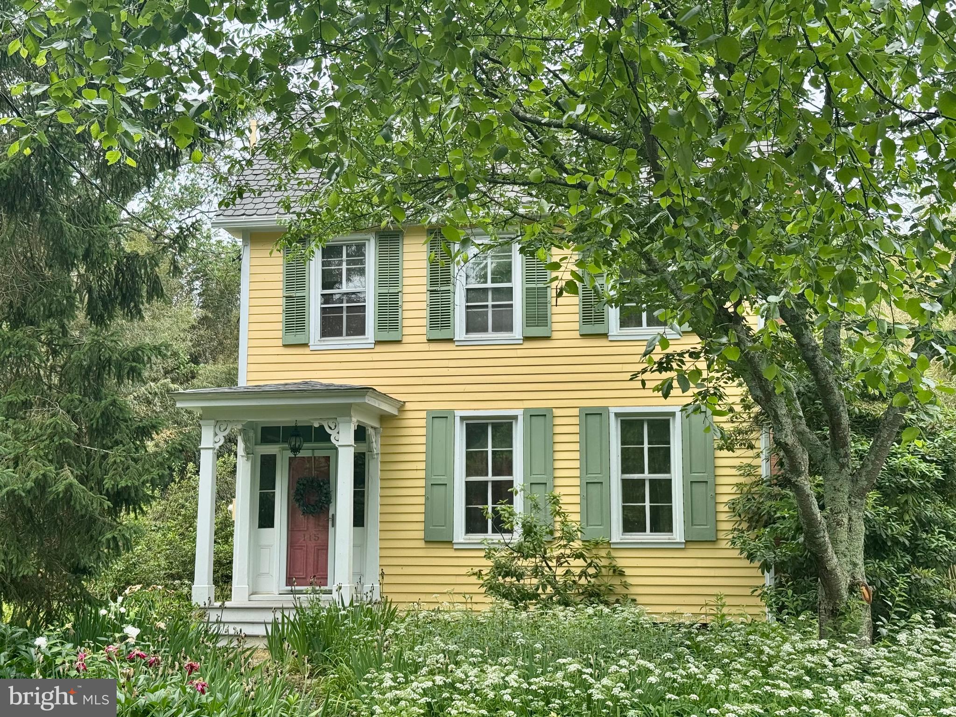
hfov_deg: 39.7
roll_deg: -0.6
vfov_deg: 30.3
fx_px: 1326
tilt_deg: +8.9
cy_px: 358
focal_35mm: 48
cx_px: 478
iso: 64
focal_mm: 6.76
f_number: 1.78
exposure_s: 1/1133
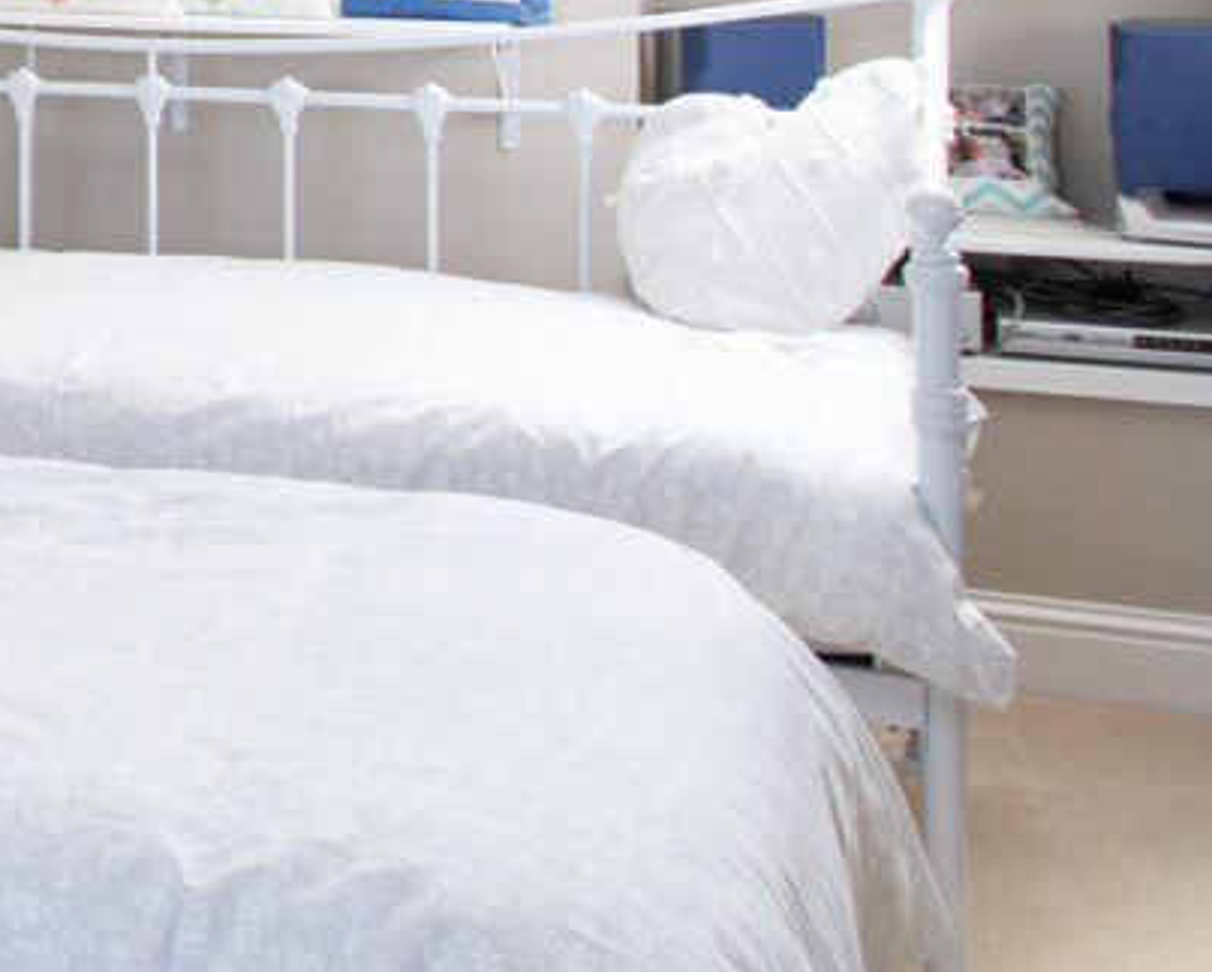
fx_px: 2405
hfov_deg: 22.0
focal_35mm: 67
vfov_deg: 21.3
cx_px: -731
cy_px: -181
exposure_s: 1/10
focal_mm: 10
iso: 250
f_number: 9
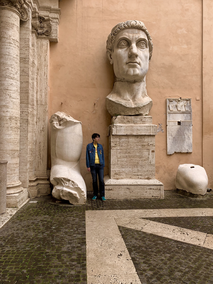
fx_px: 213
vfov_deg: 67.3
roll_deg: -0.3
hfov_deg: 53.1
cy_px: 142
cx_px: 106
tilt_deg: +1.4
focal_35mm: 26
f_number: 1.8
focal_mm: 4.25
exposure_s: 1/128
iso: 25
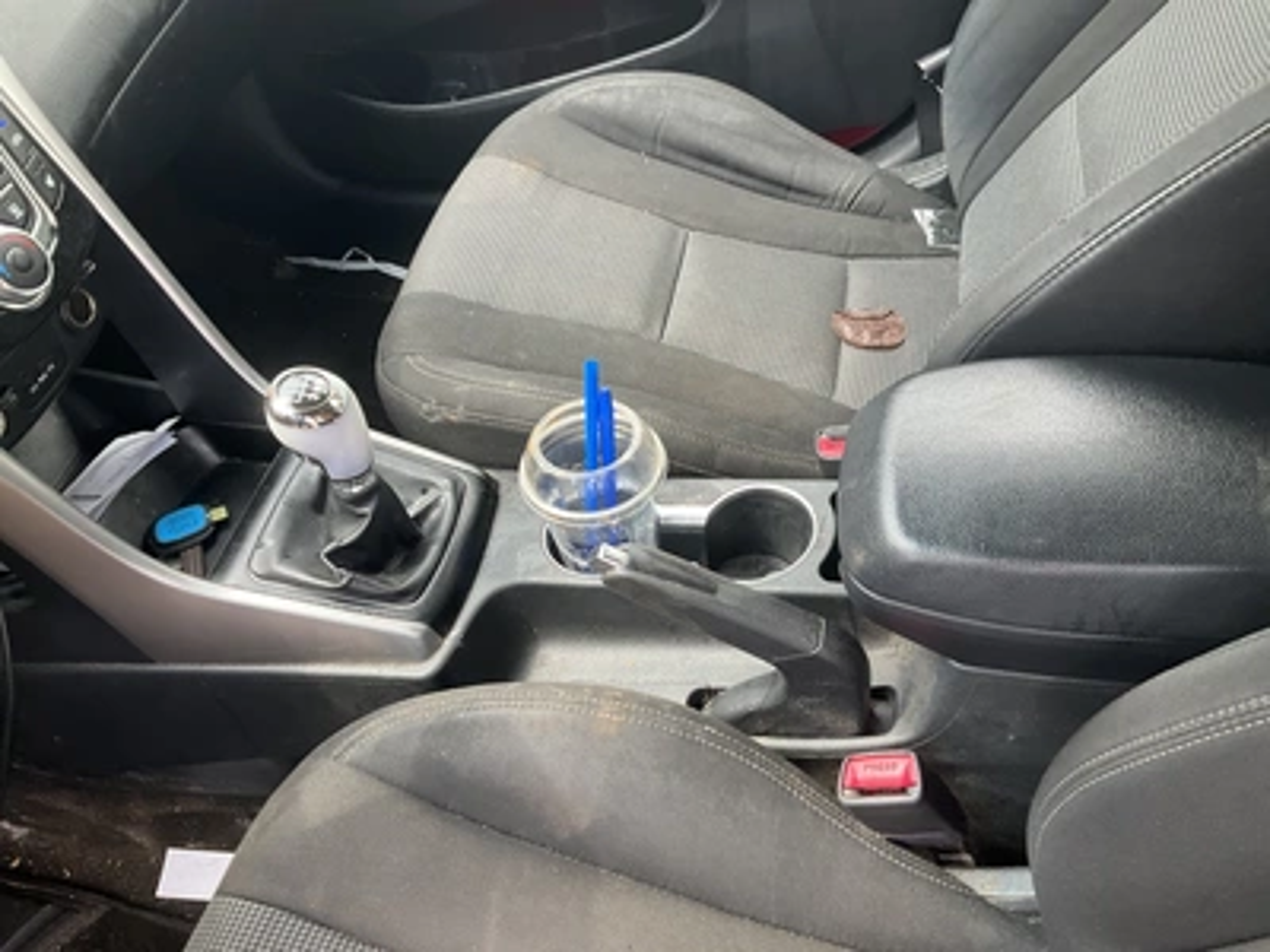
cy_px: 476
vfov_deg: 48.2
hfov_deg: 61.7
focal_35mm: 29
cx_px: 635
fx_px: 1064
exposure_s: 1/122
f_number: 1.8
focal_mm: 3
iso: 32
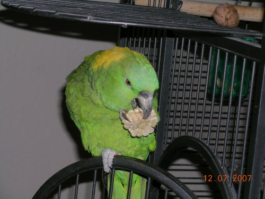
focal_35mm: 116
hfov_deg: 17.0
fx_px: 888
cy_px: 100
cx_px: 132
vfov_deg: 12.8
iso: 50
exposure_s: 1/121
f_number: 4.6
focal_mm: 24
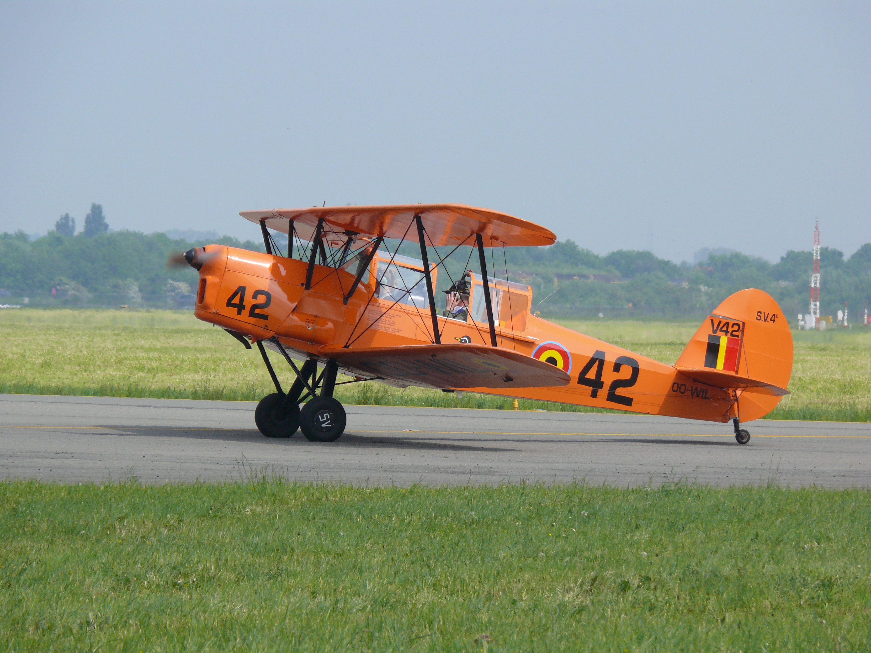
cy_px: 326
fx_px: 10568
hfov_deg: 4.7
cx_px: 436
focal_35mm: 420
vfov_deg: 3.5
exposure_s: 1/500
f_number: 6.3
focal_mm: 88.8
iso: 100
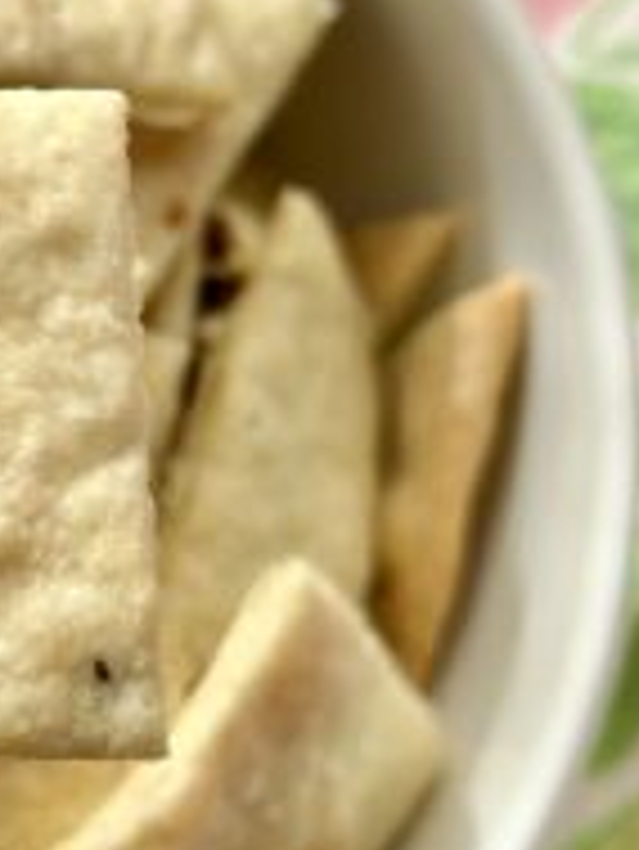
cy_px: 346
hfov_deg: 11.4
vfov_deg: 15.5
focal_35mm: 127
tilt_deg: -83.3
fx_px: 3122
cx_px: -164
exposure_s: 1/1517
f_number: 1.78
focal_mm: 6.86
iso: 80
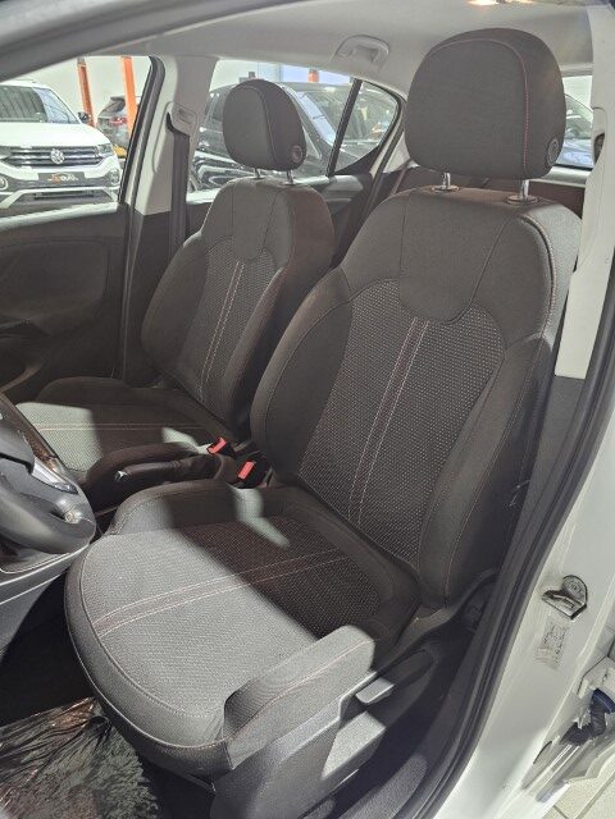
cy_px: 410
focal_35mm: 23
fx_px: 545
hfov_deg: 58.9
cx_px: 308
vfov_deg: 73.9
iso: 500
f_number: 1.7
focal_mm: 6.3
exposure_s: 1/33
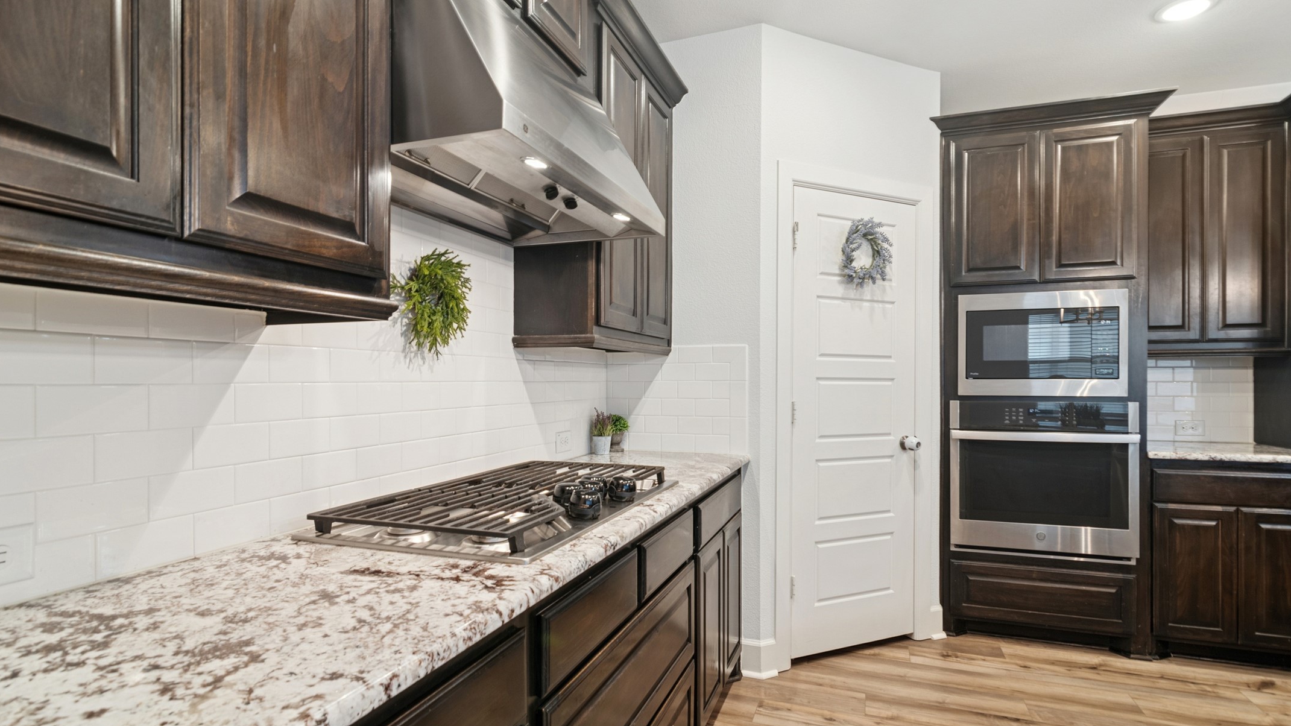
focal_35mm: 18
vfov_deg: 62.1
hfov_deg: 94.2
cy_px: 407
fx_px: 600
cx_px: 649
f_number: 8
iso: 100
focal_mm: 11
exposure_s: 1/2
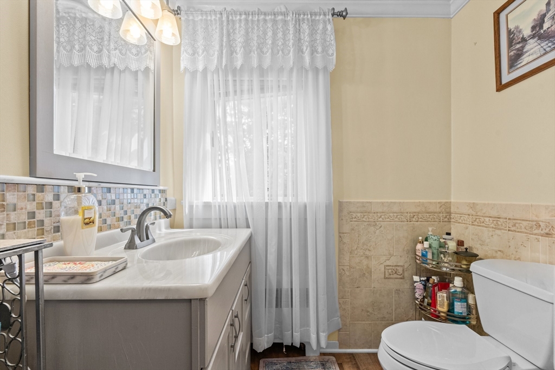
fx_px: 216
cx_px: 278
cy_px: 185
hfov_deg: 104.2
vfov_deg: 81.2
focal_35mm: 14
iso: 800
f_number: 8
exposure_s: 1/15
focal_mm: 14
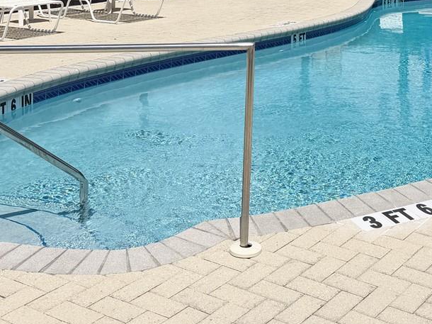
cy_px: -38
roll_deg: +0.0
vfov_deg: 21.9
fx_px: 786
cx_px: 374
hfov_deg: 29.7
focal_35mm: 63
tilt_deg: -3.0
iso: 80
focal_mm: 6.76
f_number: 1.78
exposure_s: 1/14286
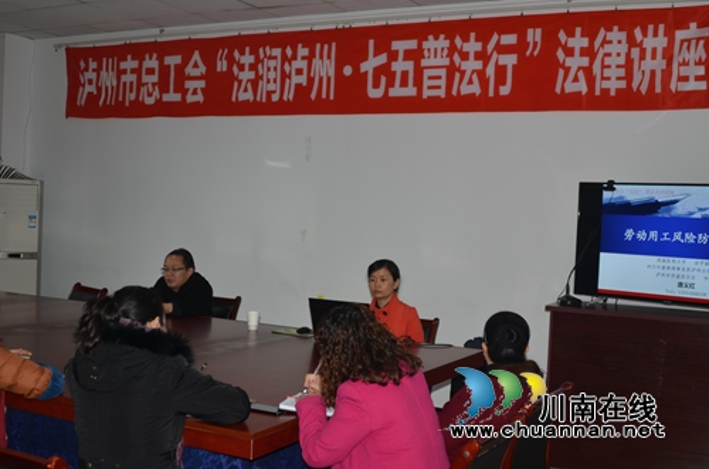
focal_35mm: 42
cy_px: 234
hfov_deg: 46.5
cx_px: 354
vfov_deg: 31.7
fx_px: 825
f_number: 3.5
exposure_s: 1/60
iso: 100
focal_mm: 28
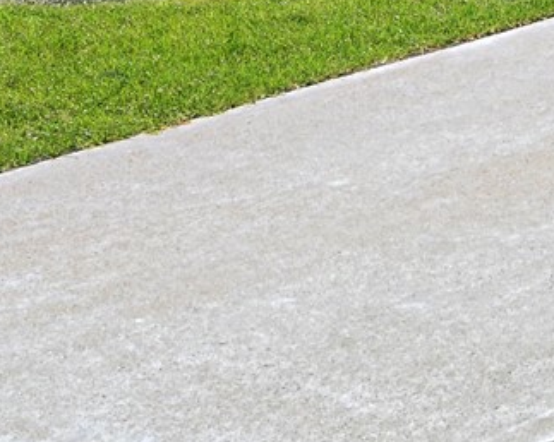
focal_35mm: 142
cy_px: -483
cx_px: 1338
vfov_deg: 10.0
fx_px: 2329
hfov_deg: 11.3
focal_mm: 22.5
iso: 1000
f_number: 22
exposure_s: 1/320
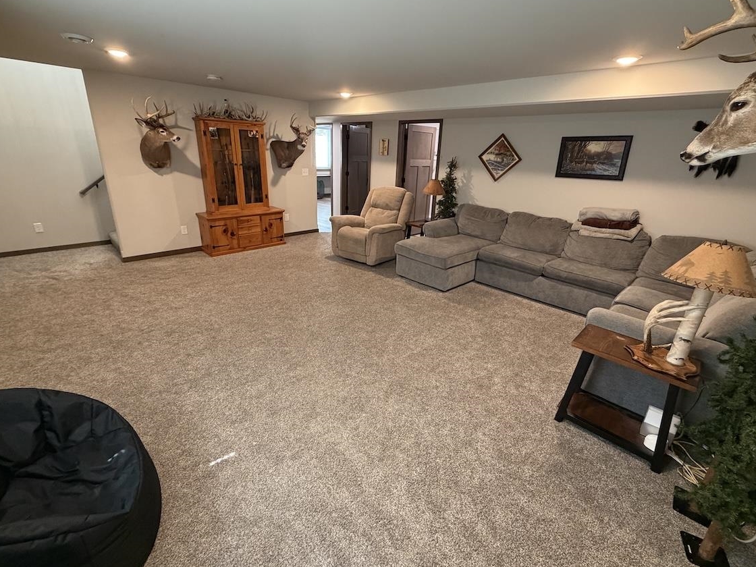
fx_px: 349
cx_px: 382
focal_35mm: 16
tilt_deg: -19.5
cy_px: 271
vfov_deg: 78.1
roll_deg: -2.4
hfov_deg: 94.5
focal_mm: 2.22
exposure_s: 1/60
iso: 400
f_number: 2.2
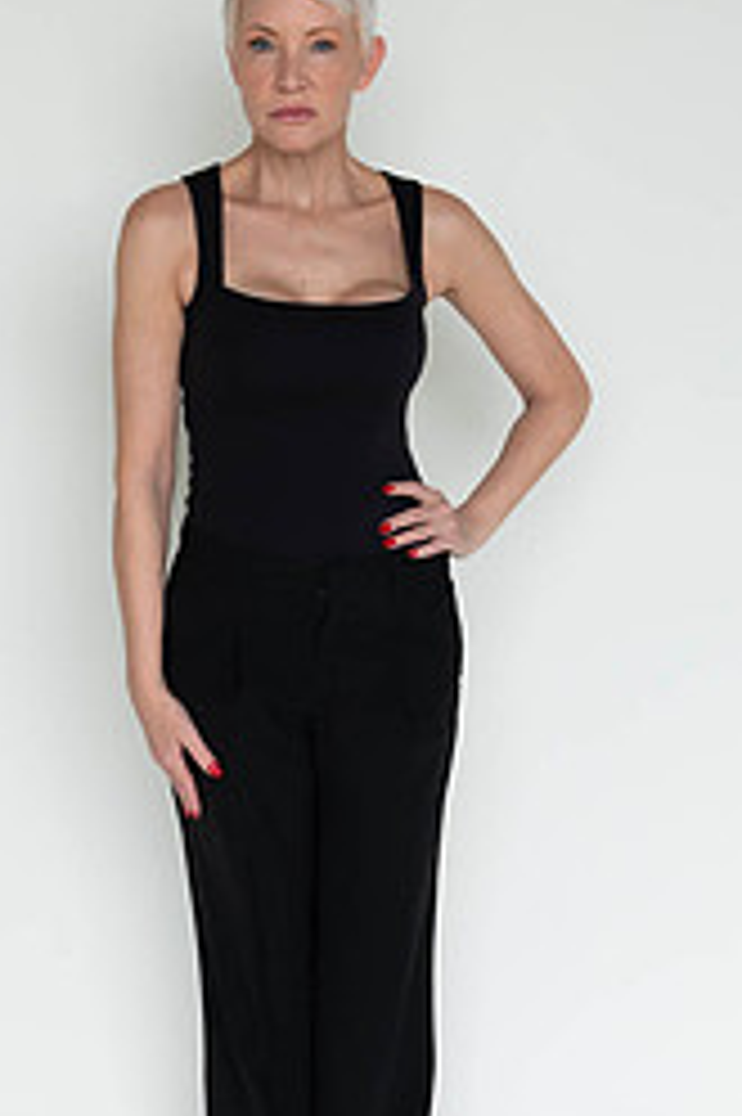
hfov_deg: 19.7
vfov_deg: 29.1
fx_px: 2136
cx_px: 315
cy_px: 702
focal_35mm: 69
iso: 640
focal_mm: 38
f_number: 6.3
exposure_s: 1/125
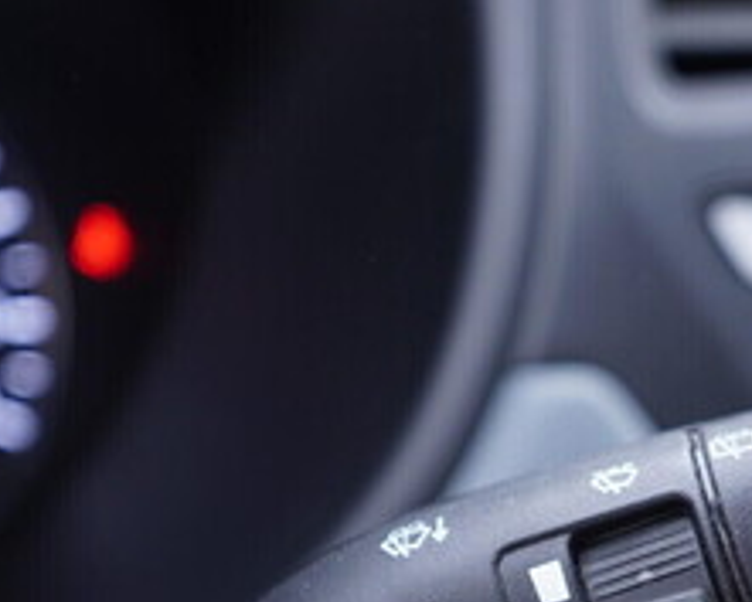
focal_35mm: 84
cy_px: 614
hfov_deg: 22.5
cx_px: 555
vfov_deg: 17.8
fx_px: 1870
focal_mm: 24
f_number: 2.8
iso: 320
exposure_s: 1/40
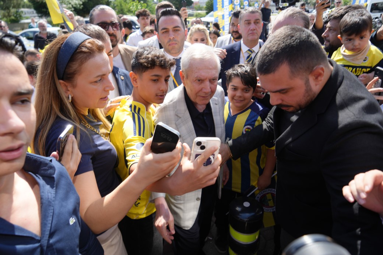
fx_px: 255
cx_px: 192
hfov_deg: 73.8
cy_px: 128
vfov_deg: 53.1
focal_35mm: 24
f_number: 4.5
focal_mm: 24
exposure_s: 1/320
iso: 100
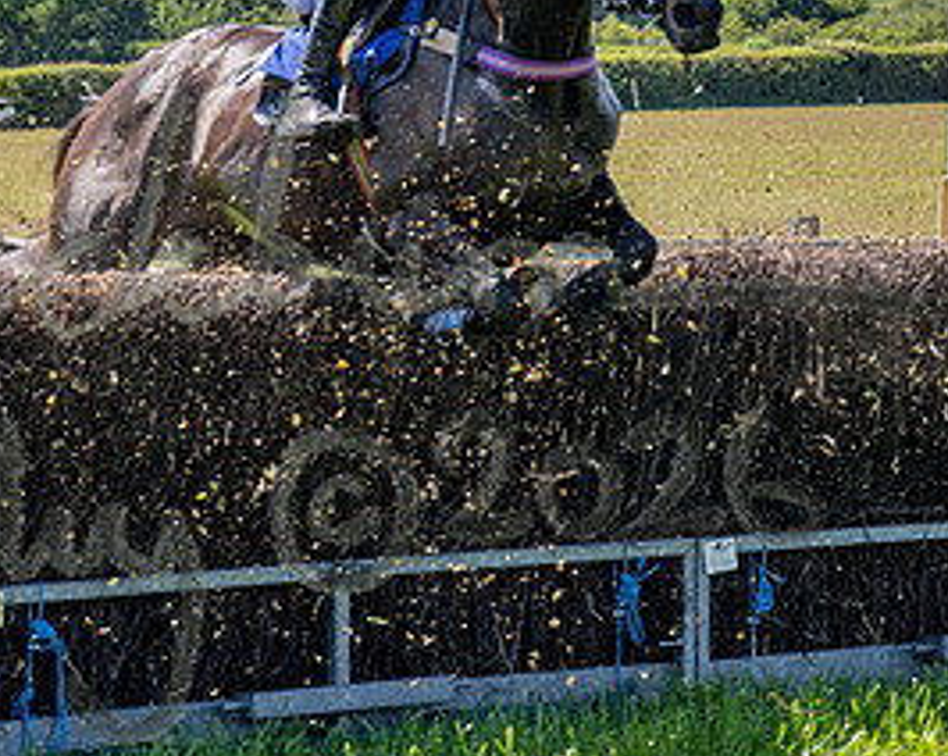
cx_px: 494
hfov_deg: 8.8
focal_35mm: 220
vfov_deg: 7.0
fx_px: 6164
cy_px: 125
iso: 200
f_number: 4
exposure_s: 1/2000
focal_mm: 70
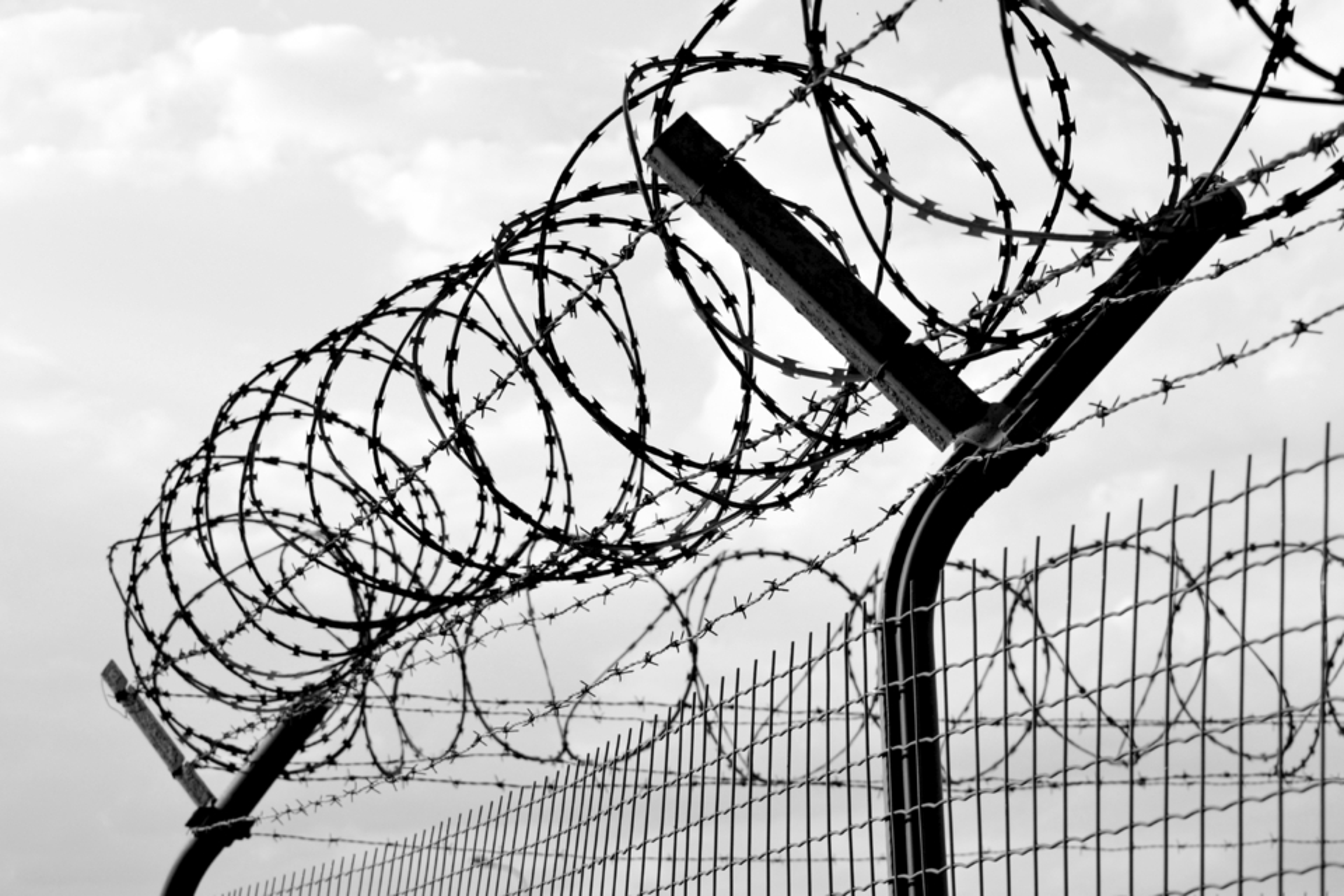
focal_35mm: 82
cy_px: 448
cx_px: 672
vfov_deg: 16.6
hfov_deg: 24.6
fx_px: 3080
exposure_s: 1/250
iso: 100
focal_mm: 55
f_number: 8
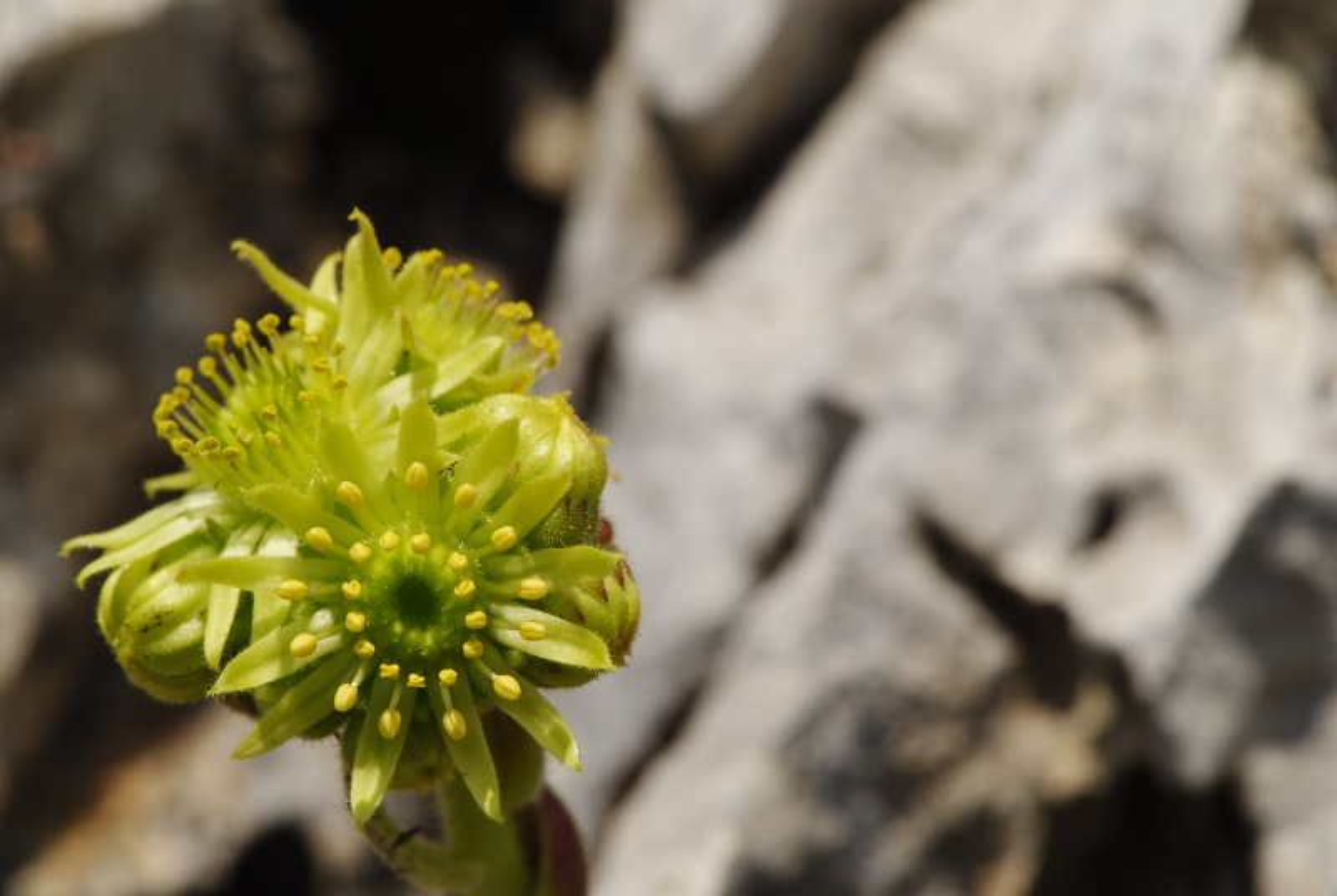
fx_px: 4742
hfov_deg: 16.0
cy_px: 448
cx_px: 668
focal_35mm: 128
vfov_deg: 10.8
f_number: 14
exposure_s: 1/125
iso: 100
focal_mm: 85
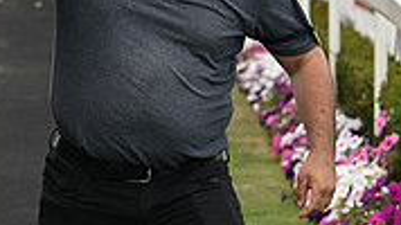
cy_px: -183
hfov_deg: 7.3
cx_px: -131
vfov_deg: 4.1
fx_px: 3125
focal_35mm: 294
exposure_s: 1/1250
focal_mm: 86
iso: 800
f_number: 4.5
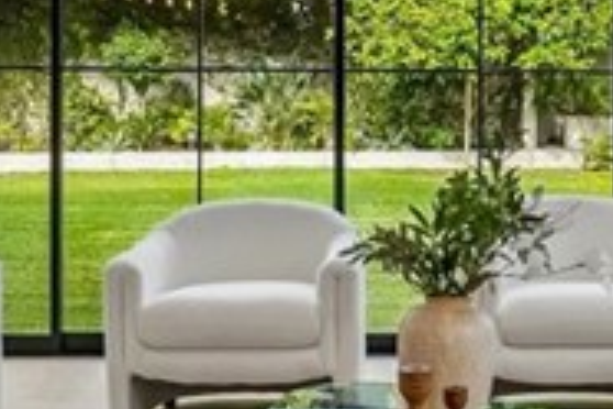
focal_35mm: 88
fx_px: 1498
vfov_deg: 15.4
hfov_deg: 23.0
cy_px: 89
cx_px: 412
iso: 400
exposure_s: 1/60
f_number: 8
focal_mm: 16
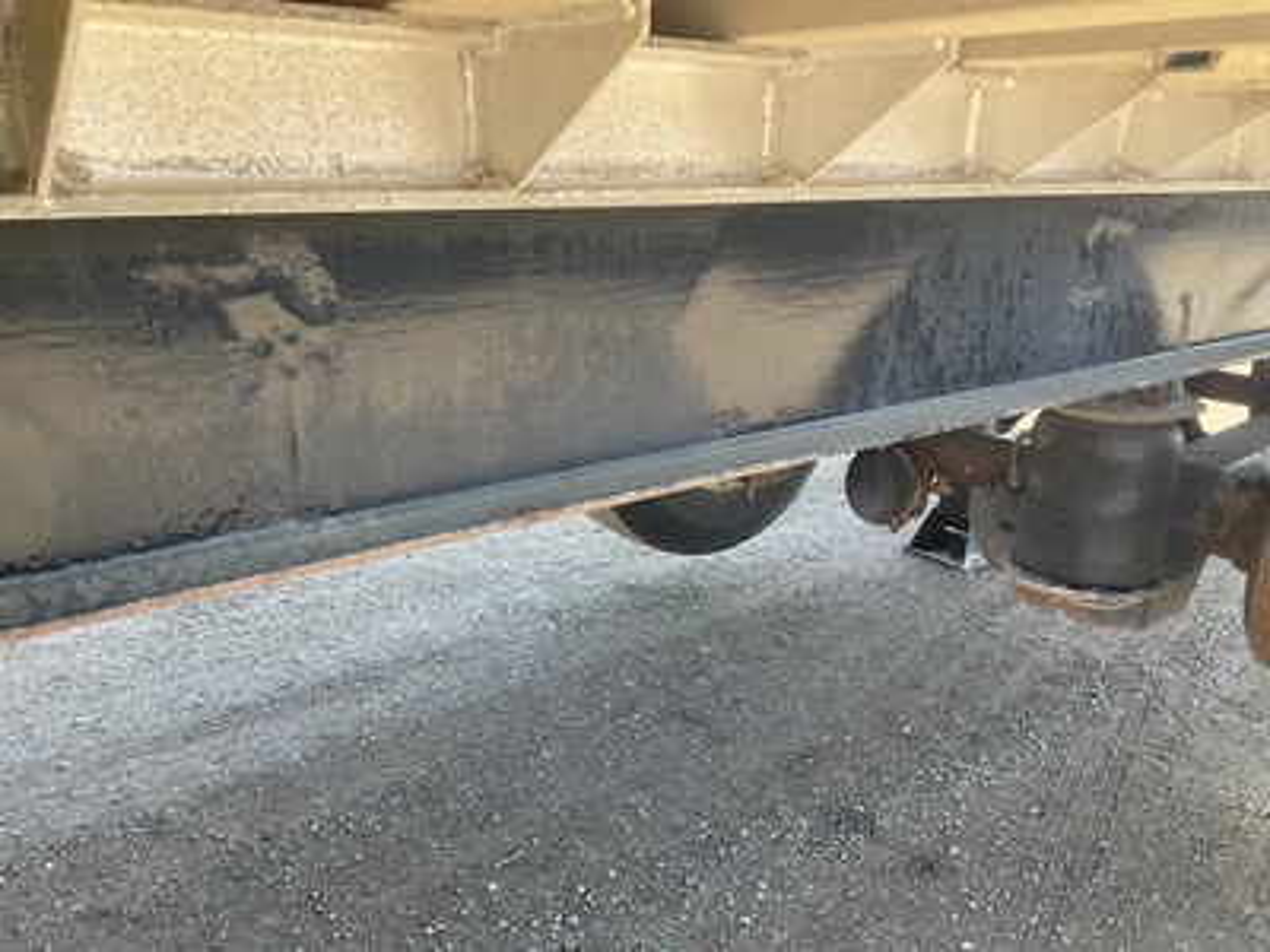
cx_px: 635
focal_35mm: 29
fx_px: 1064
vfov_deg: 48.2
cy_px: 476
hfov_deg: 61.7
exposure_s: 1/150
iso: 32
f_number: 1.8
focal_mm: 3
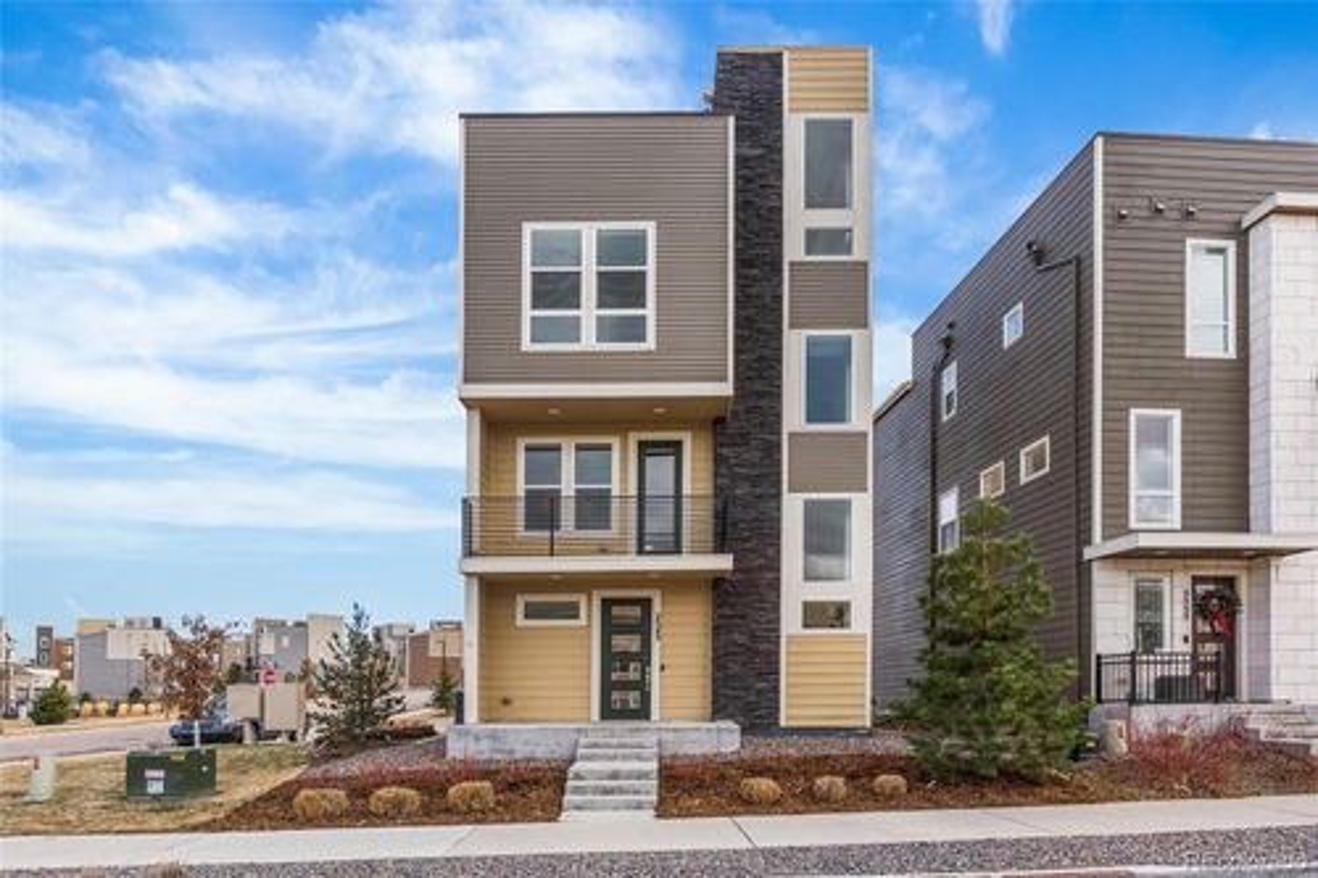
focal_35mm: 22
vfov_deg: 58.3
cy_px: 439
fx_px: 787
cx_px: 659
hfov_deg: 79.9
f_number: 13
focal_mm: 21.5
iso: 100
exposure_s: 1/40
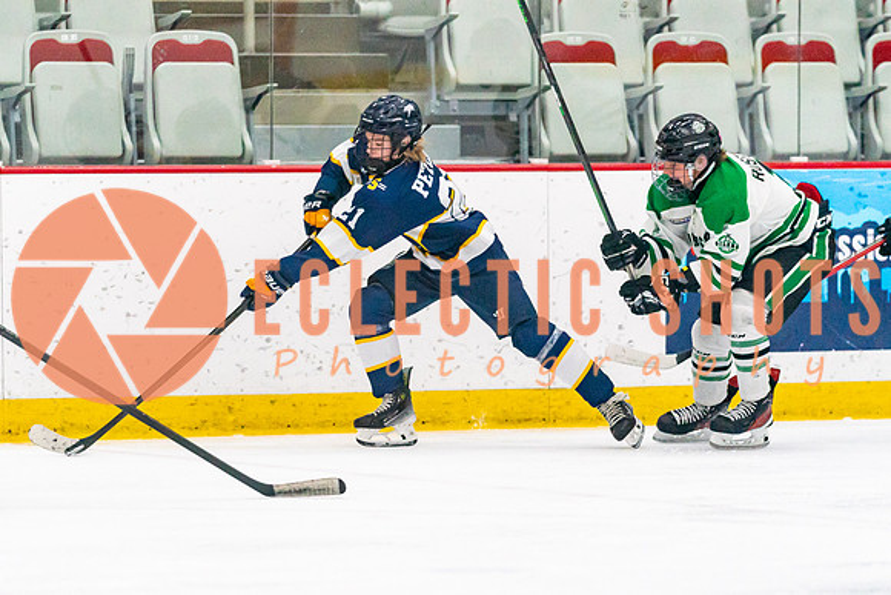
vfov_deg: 4.5
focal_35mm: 307
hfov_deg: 6.7
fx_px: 7598
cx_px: 358
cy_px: 396
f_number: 2.8
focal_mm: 200
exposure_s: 1/1600
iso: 4000
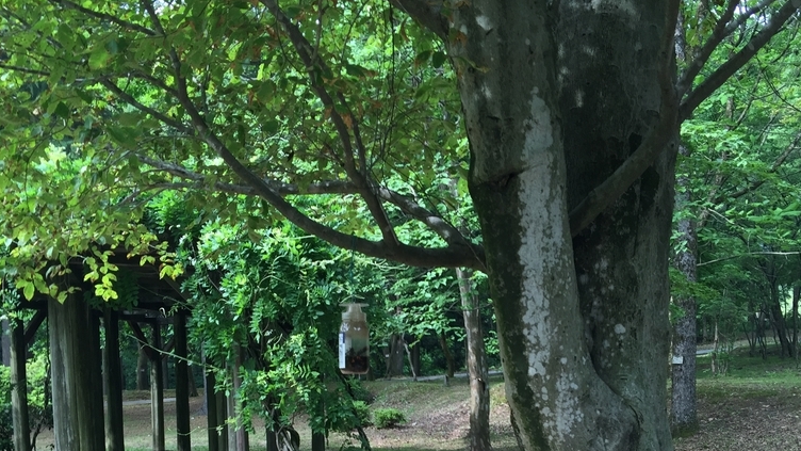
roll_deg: -0.3
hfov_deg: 47.4
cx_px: 404
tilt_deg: -2.1
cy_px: 458
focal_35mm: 43
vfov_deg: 26.2
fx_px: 913
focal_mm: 4.15
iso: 32
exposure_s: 1/121
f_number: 2.2
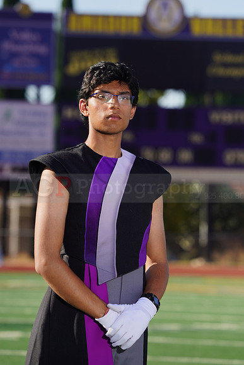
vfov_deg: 6.9
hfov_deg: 4.6
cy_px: 182
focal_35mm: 300
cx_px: 122
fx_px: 3048
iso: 100
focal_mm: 300
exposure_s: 1/250
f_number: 9
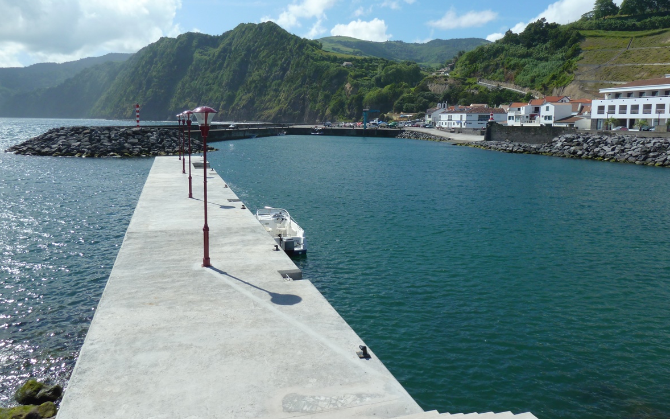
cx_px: 330
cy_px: 170
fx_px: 493
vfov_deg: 45.8
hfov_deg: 68.4
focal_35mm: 27
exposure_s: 1/1000
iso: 80
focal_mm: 4.1
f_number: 3.5
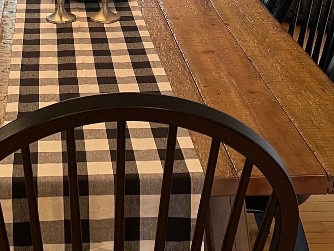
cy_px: -103
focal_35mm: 81
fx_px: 782
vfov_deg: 16.8
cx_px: 71
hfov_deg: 23.8
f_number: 1.6
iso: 160
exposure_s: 1/60
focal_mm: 4.2
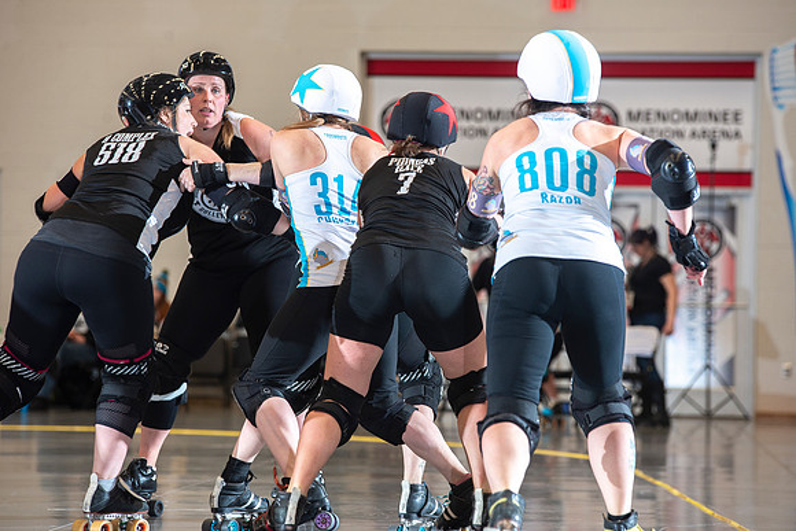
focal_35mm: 185
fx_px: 4091
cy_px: 266
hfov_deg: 11.1
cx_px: 398
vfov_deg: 7.4
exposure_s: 1/160
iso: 500
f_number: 5.6
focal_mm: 185
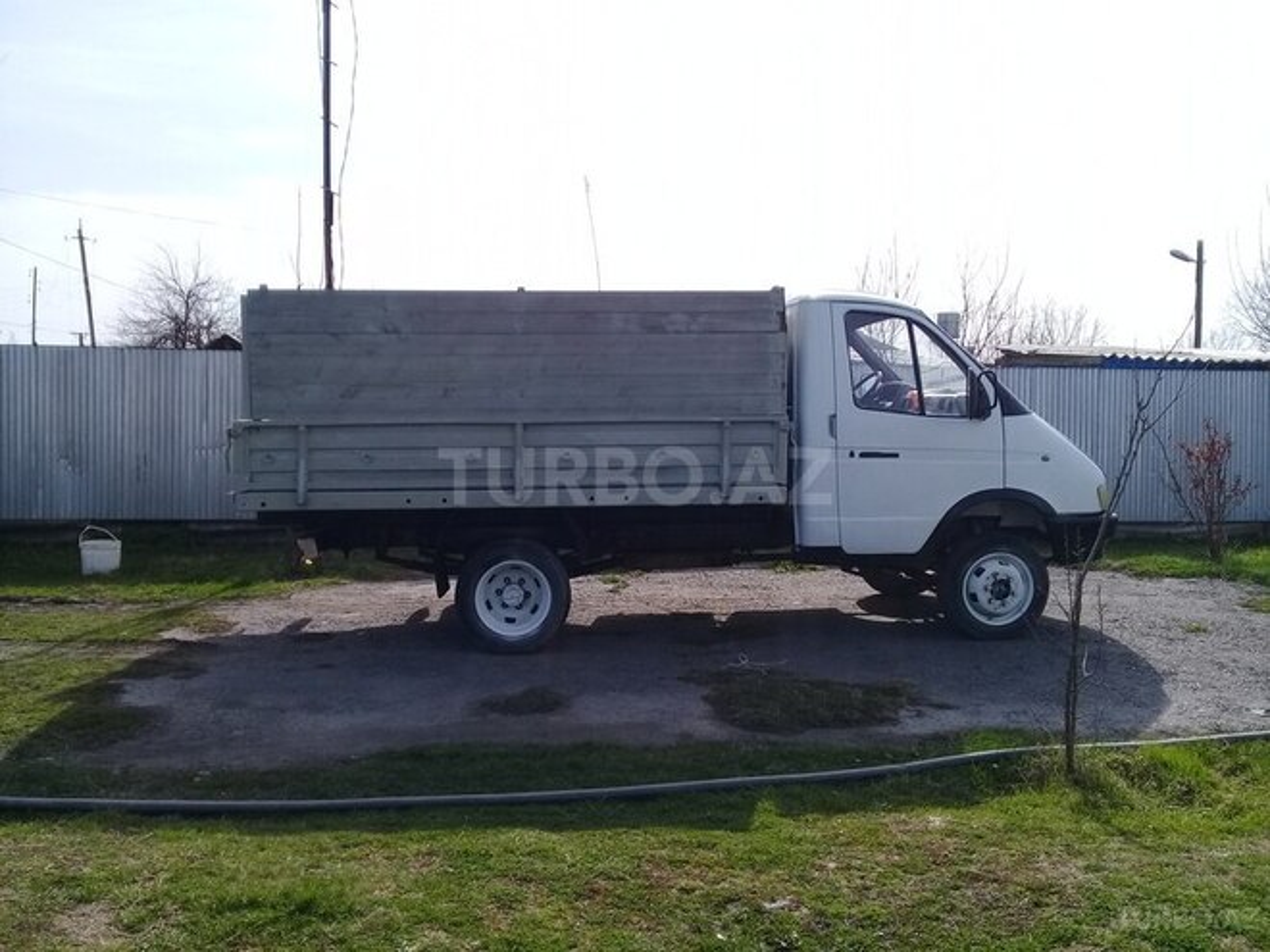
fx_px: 1137
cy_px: 476
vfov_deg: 45.4
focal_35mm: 31
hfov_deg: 58.4
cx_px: 635
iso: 50
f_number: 2.2
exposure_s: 1/1835
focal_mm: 3.3
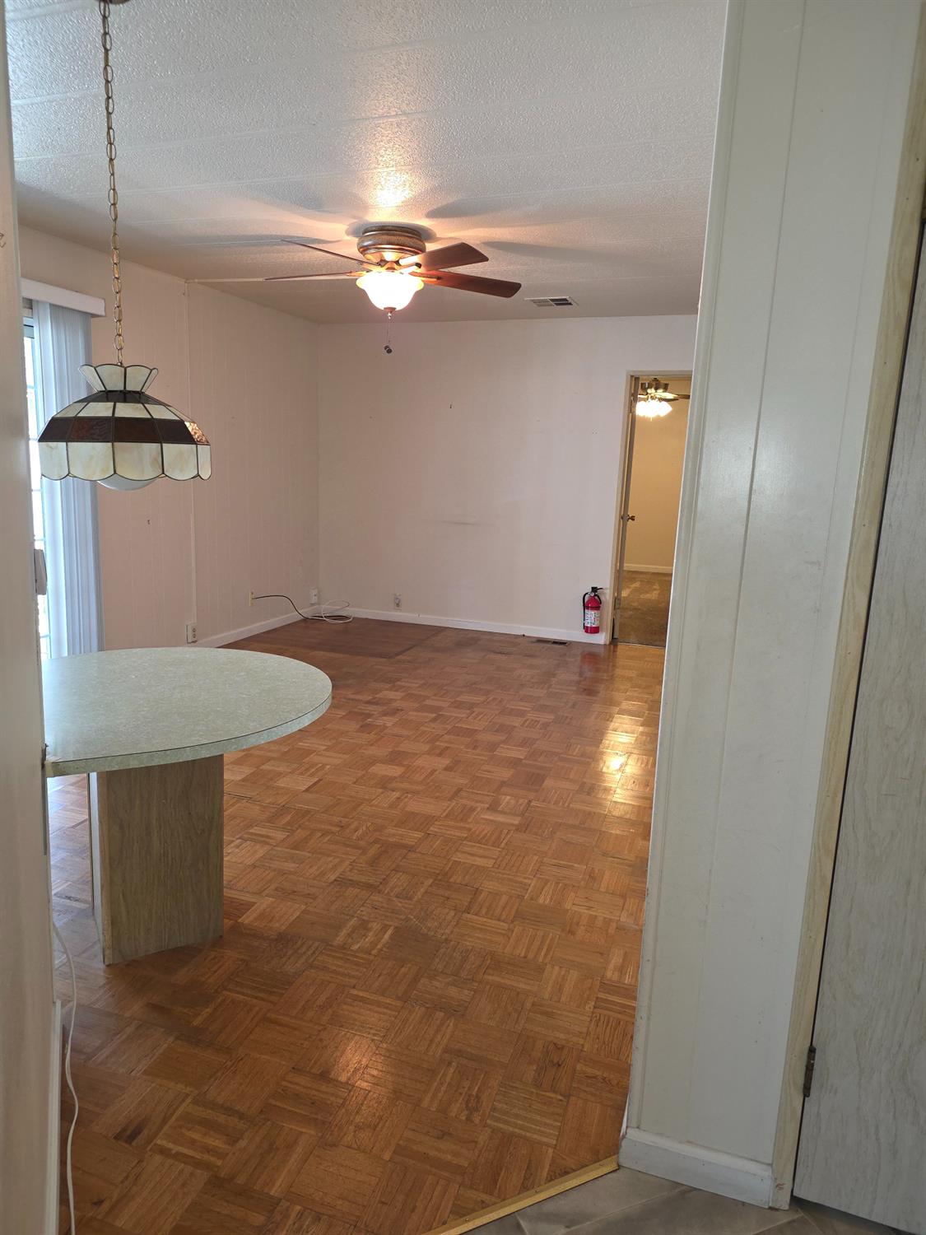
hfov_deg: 58.9
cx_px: 463
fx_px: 820
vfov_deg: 73.9
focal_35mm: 23
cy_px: 618
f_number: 1.7
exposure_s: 1/60
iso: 125
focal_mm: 6.3
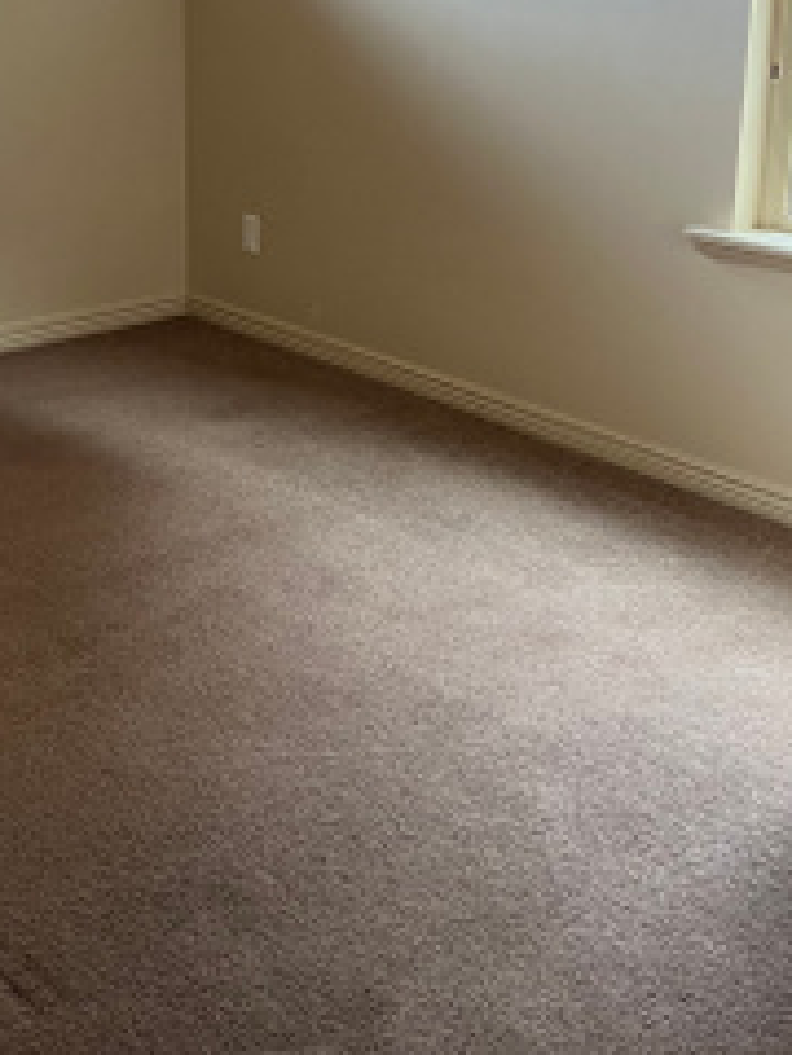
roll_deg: -0.3
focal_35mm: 52
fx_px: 1586
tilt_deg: -12.8
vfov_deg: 36.0
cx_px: 260
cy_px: 259
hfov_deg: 27.8
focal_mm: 5.7
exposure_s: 1/60
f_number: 1.5
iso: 160
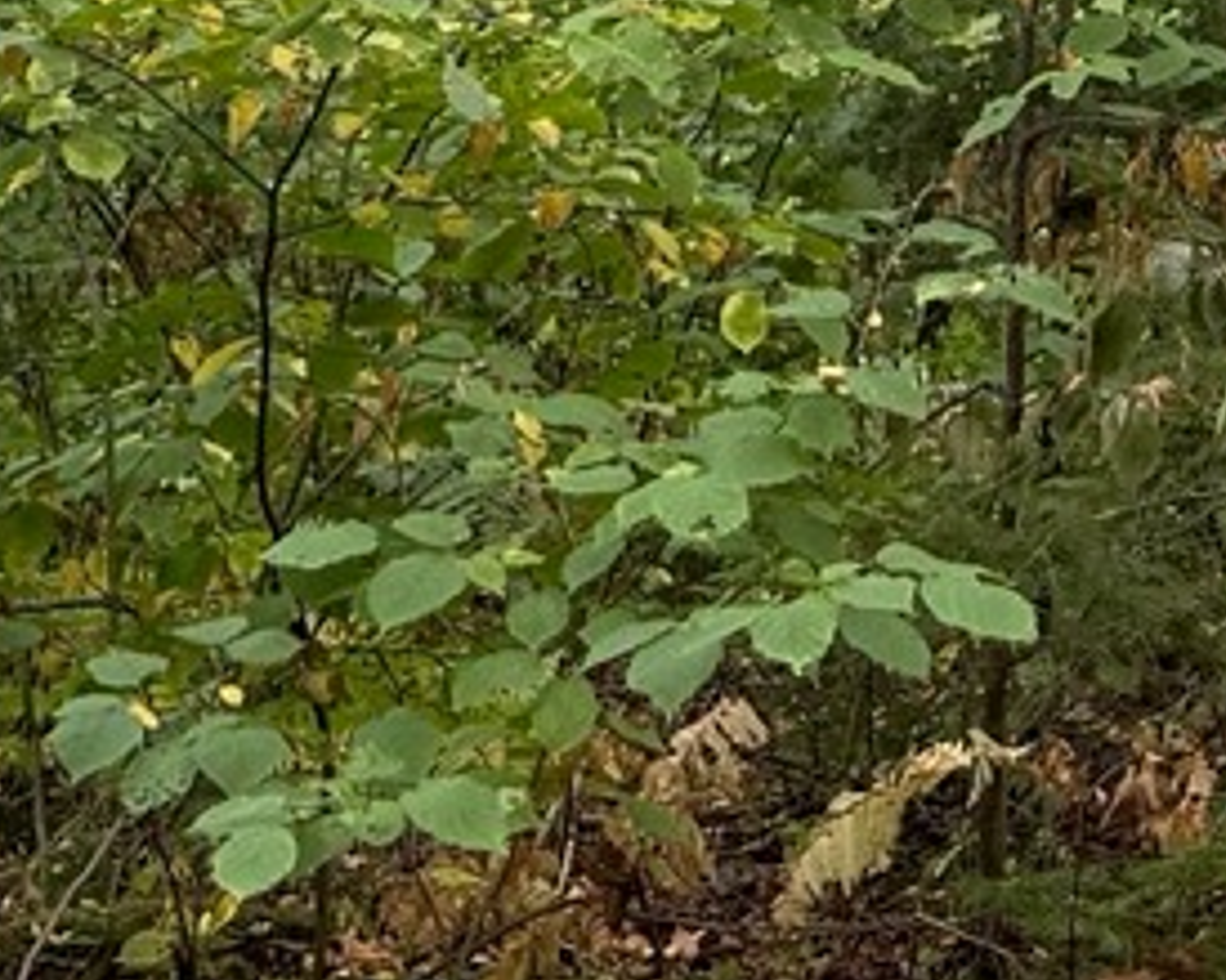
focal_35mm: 175
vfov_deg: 8.3
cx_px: 2152
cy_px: -1061
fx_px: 6348
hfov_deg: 10.4
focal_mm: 6.76
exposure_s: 1/121
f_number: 1.78
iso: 64
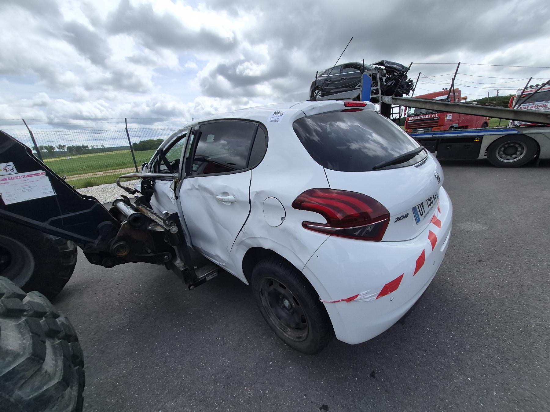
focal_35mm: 13
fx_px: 207
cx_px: 275
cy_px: 206
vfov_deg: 89.9
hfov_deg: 106.2
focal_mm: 1.74
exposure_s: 1/2500
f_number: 2.2
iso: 40
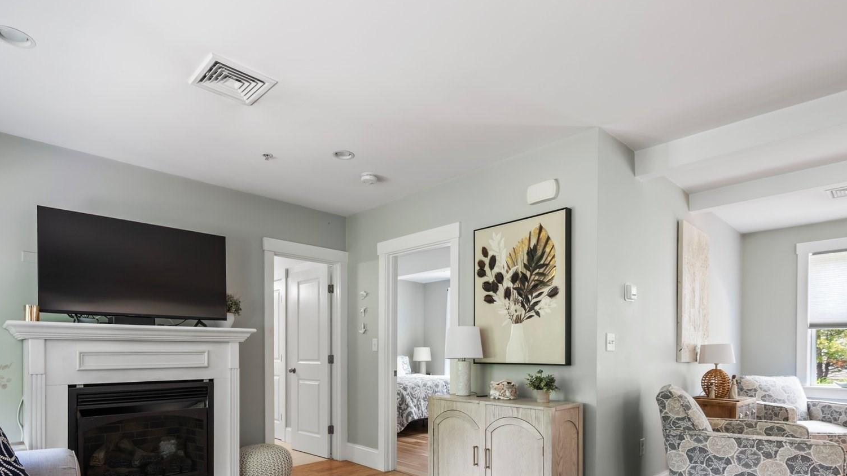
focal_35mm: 20
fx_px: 449
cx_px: 414
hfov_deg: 86.6
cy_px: 350
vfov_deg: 53.6
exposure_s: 1/3
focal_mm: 14
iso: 400
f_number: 7.1
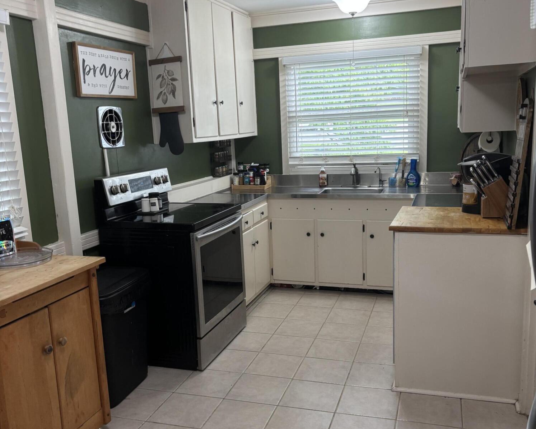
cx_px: 269
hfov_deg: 52.9
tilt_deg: -10.7
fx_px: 539
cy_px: 230
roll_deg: +2.6
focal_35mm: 34
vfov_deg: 43.3
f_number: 1.6
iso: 100
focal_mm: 5.96
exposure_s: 1/60
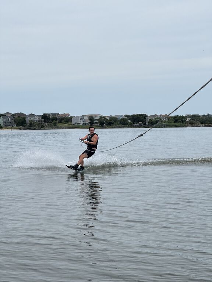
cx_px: 106
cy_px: 141
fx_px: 629
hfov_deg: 19.1
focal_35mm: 77
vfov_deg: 25.3
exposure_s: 1/2597
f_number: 2.8
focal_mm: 9
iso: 25
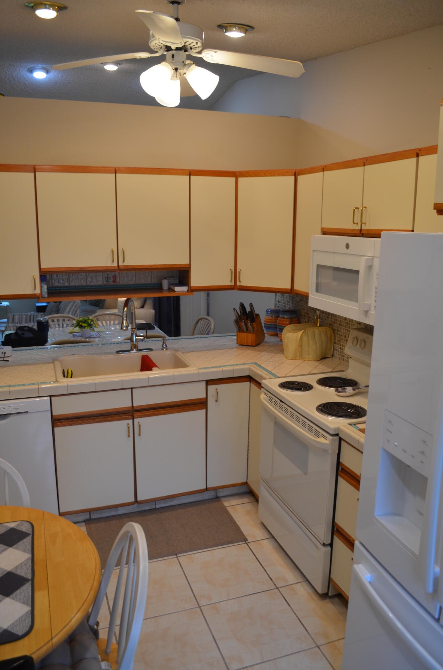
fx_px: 501
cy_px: 335
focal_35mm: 27
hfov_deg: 47.7
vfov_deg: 67.5
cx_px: 222
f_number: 4
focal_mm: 18
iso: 400
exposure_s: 1/60
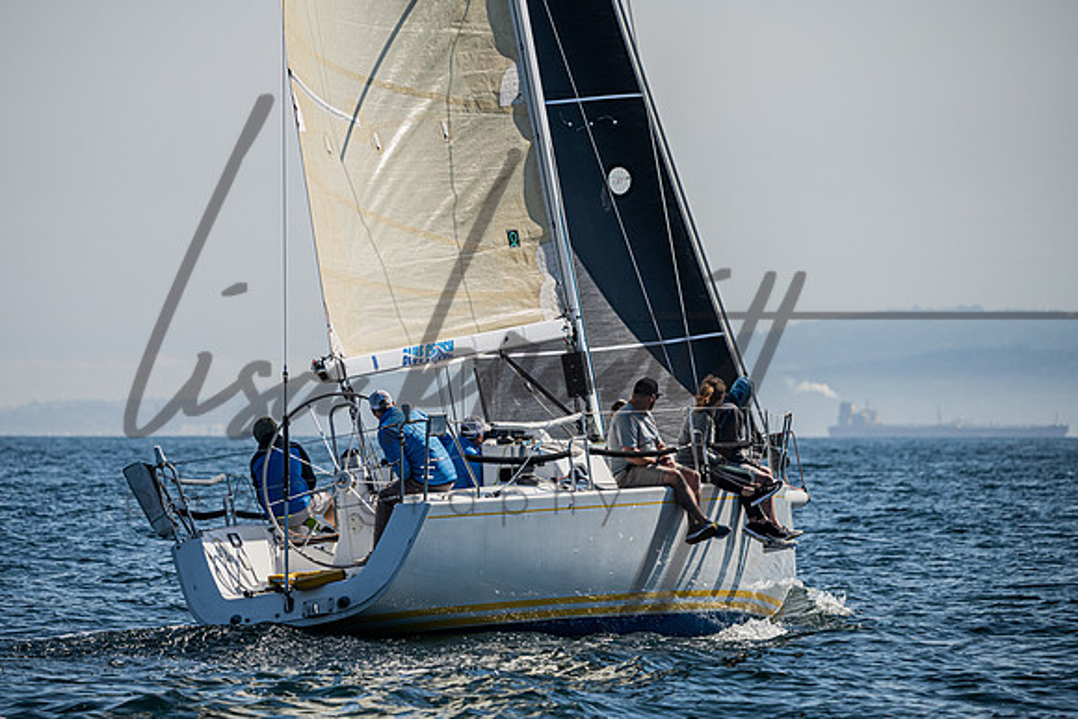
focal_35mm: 270
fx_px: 8088
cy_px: 329
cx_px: 480
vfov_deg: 5.1
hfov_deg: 7.6
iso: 400
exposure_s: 1/6400
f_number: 5
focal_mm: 220
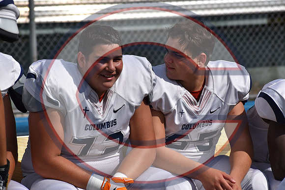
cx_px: 142
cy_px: 95
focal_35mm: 248
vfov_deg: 5.6
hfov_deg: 8.3
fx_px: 1960
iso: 220
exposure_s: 1/2000
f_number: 8
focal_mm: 165
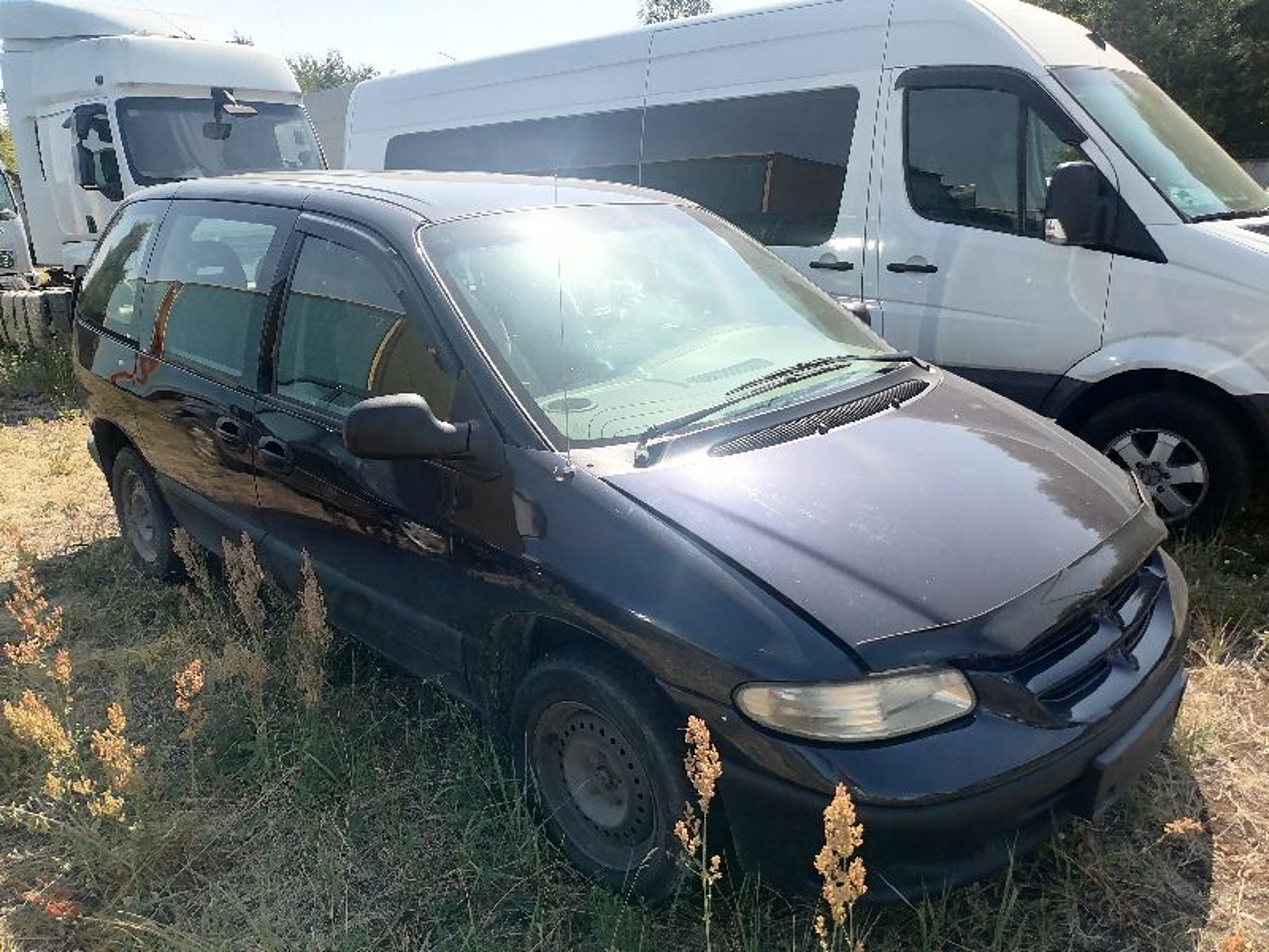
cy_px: 476
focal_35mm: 26
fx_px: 953
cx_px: 634
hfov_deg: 67.3
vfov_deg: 53.1
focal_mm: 4.25
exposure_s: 1/1248
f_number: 1.8
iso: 50
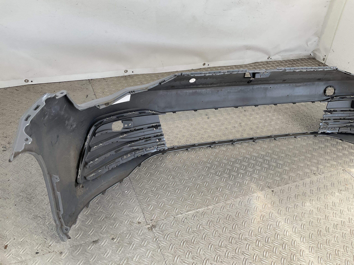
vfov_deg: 48.2
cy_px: 132
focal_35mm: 29
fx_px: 297
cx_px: 177
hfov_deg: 61.7
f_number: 1.8
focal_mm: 3
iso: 16
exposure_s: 1/199
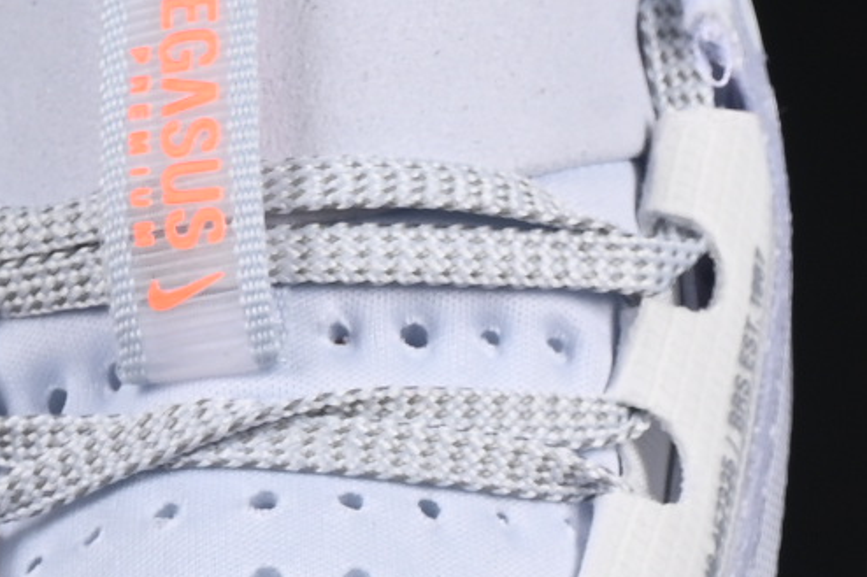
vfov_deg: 3.2
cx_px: 862
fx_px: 10183
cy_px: 1065
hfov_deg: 4.9
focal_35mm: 423
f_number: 8
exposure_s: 1/80
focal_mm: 50
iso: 160
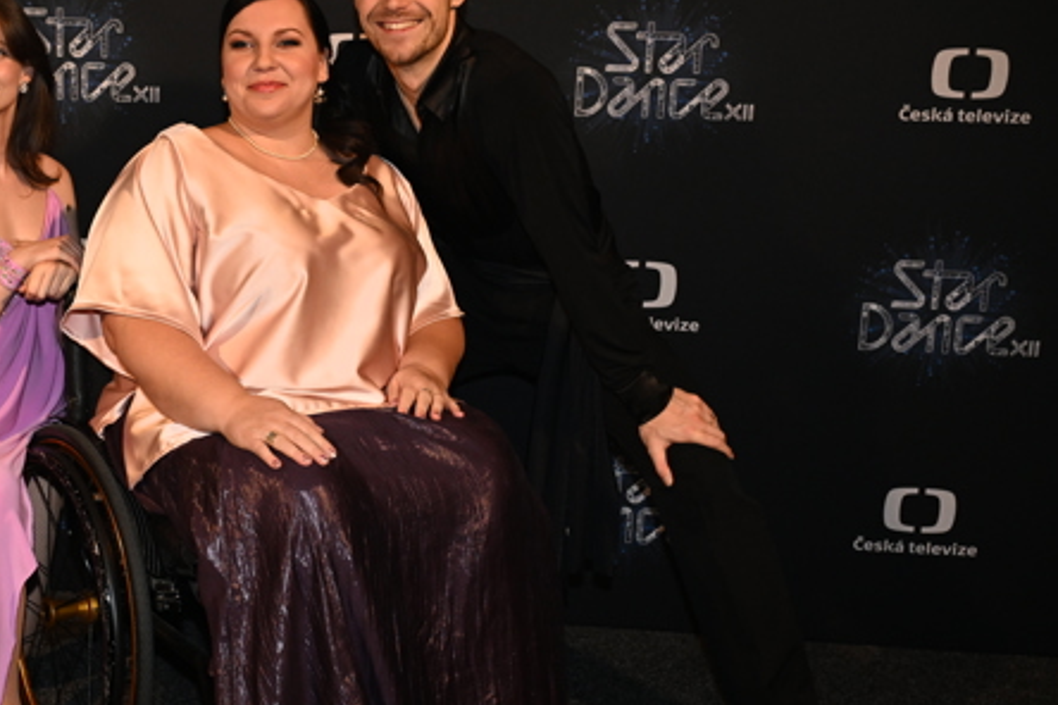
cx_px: 248
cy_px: 381
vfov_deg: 24.2
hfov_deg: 34.8
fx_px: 1646
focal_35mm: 56
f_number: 5.6
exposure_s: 1/250
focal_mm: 36
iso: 2500
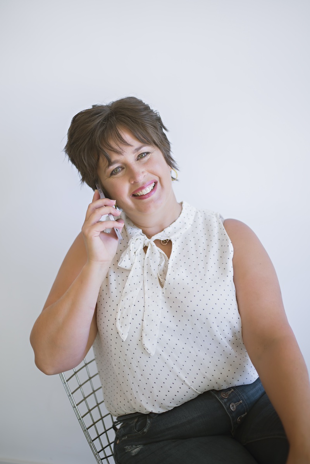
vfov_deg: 39.6
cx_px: 155
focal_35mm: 50
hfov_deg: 27.0
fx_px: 645
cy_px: 232
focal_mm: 50
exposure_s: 1/400
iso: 500
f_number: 1.8
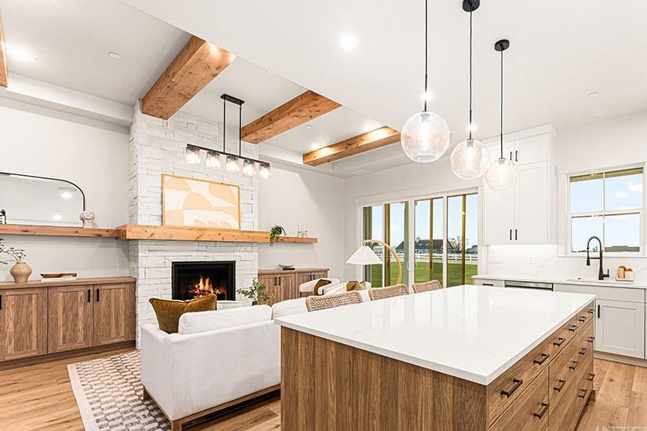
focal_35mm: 17
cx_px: 384
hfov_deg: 92.2
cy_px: 254
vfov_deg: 69.8
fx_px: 305
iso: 1000
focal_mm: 14
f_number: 11
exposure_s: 1/10
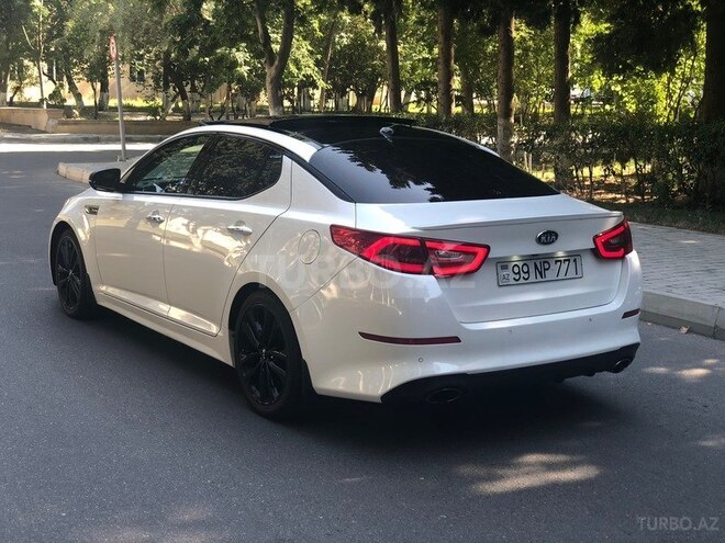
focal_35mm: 52
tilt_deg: -9.3
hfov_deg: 36.8
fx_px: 1089
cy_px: 272
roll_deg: -0.8
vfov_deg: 28.0
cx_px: 362
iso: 16
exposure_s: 1/60
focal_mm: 6
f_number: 2.4
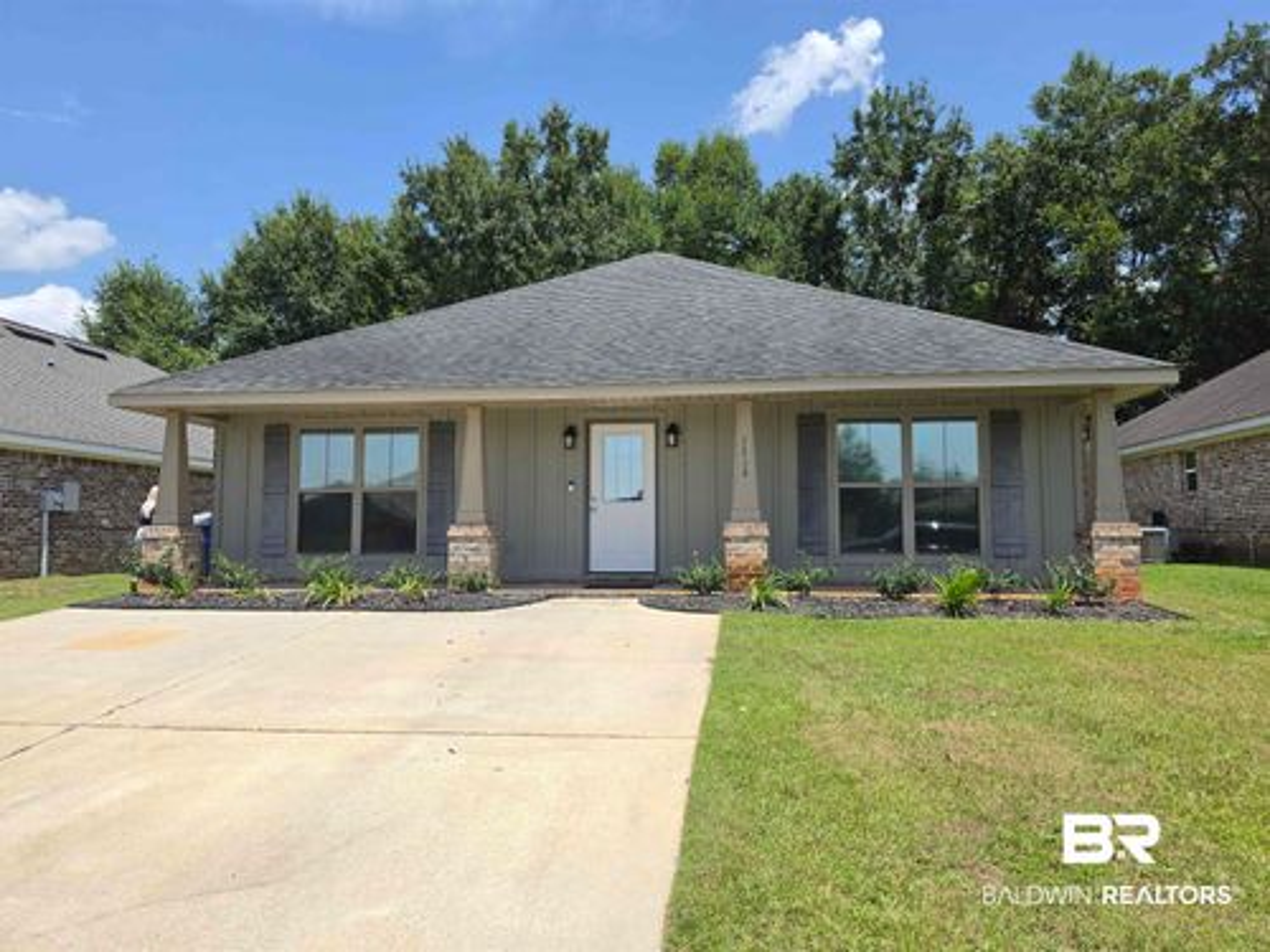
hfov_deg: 73.9
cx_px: 635
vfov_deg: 58.9
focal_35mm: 23
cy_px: 476
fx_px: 844
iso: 64
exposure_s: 1/5605
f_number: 1.4
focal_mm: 6.5
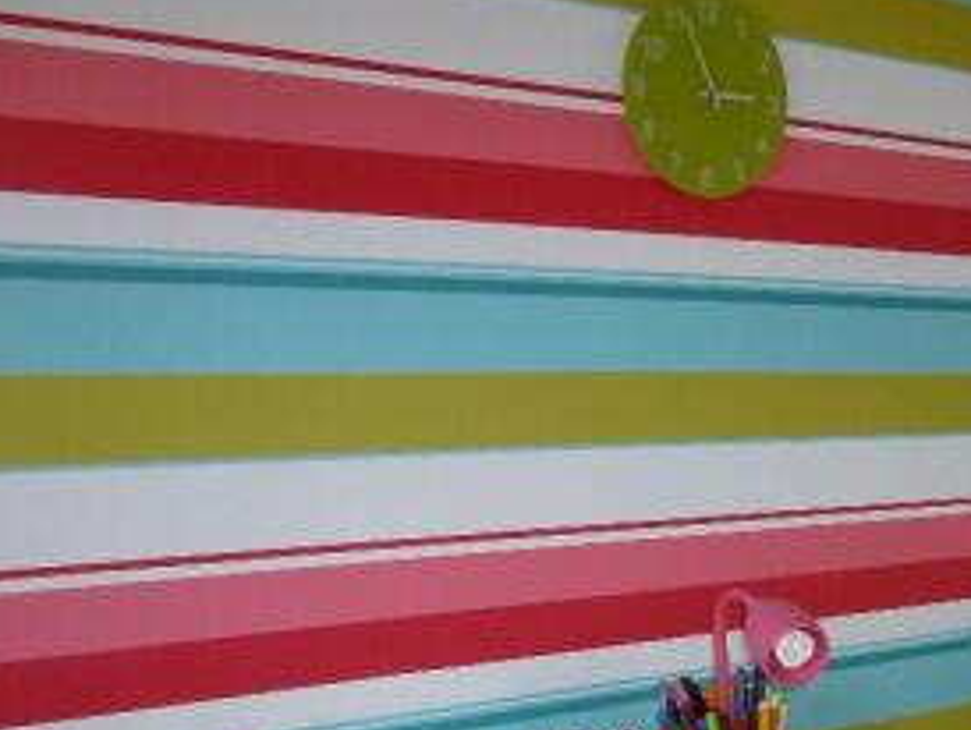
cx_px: 944
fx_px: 1432
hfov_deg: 34.5
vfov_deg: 26.8
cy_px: 757
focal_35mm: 51
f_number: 3.3
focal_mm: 4.3
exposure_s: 1/60
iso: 160
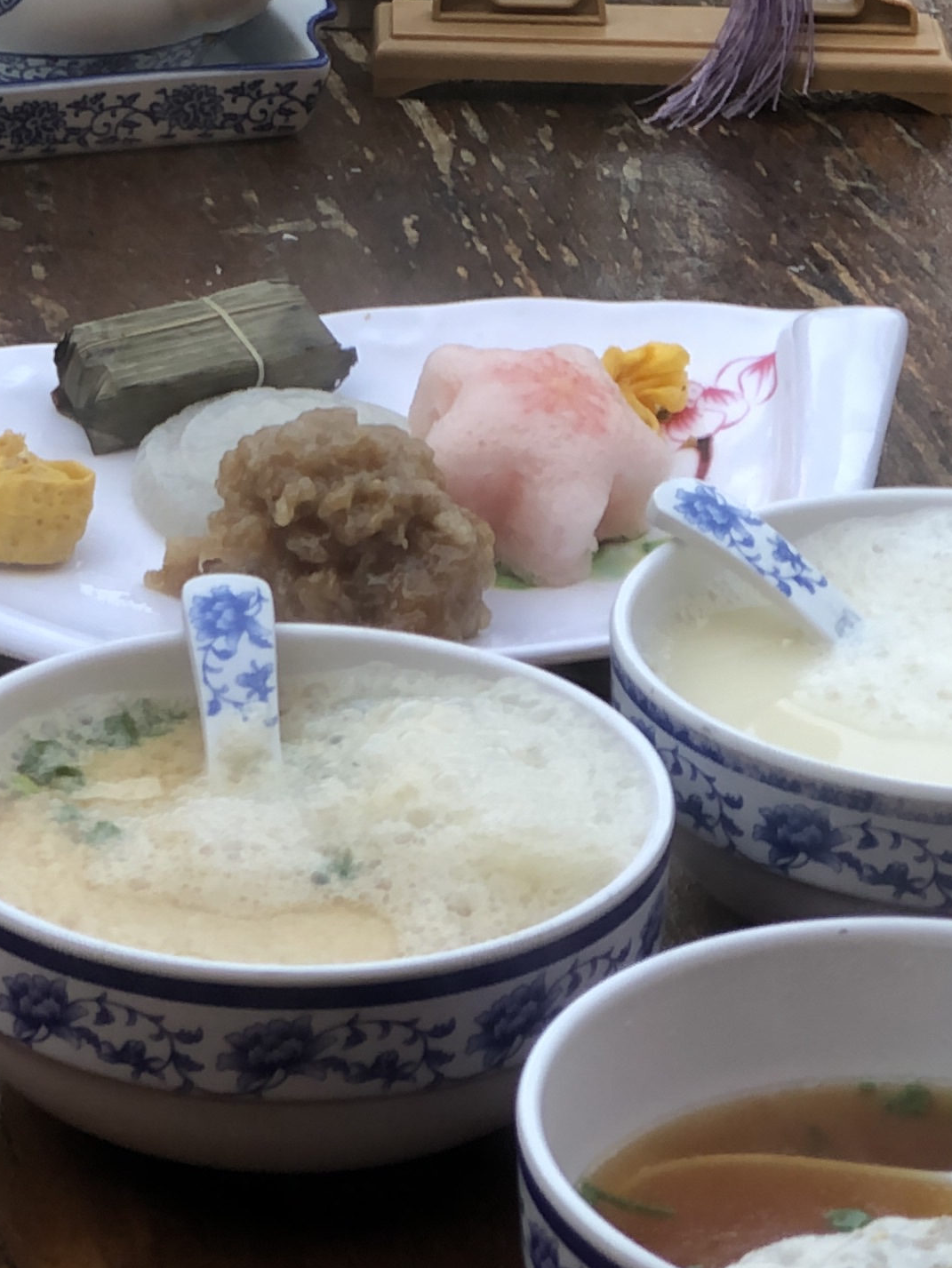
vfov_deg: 11.9
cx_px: 295
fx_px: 5901
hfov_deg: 9.2
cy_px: -416
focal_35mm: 161
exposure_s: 1/50
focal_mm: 6.6
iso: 20
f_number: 2.8
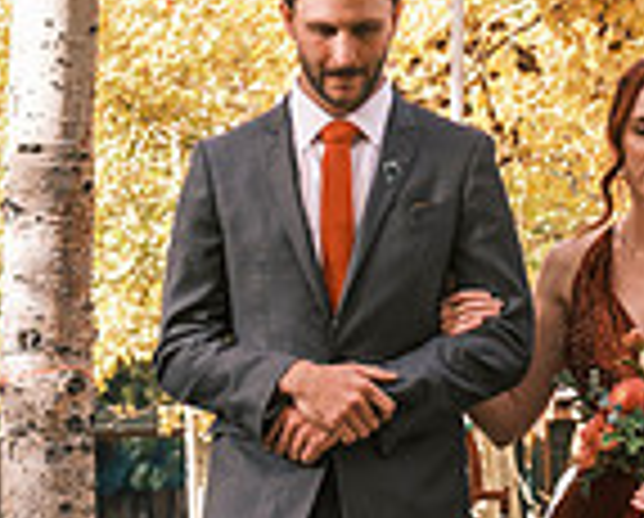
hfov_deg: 6.0
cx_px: 495
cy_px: 430
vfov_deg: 4.9
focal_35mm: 319
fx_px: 6093
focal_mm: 56.3
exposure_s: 1/500
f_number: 4
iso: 400
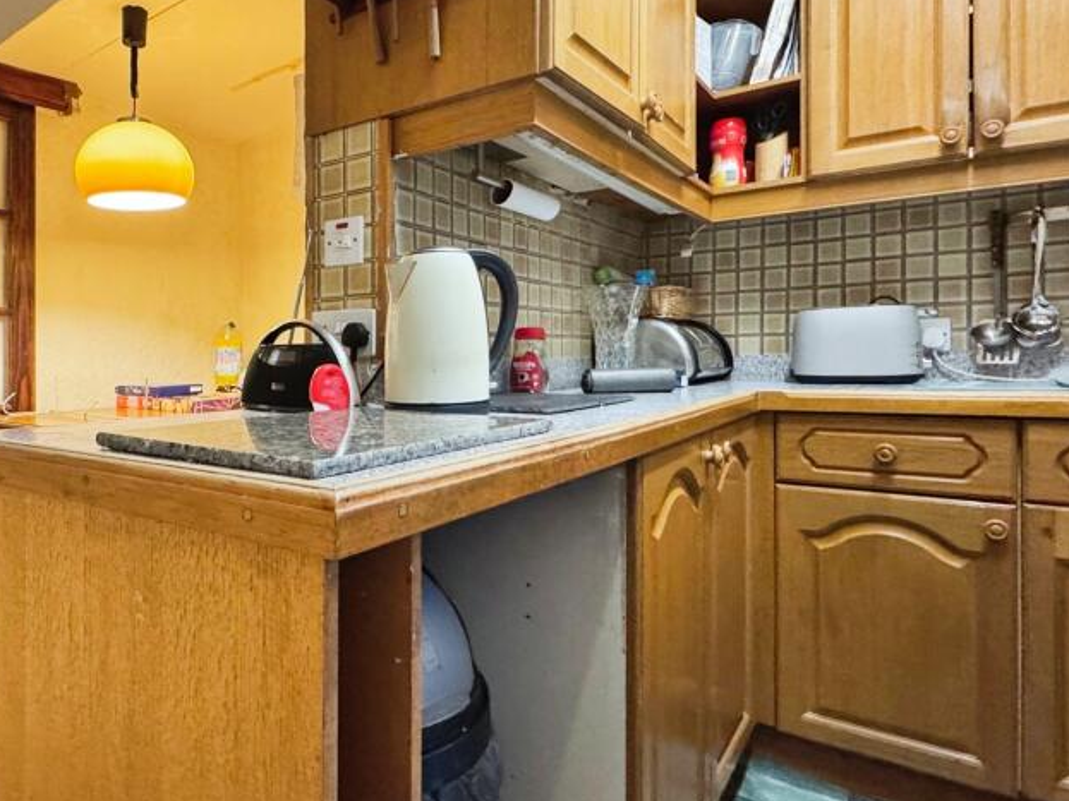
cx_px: 362
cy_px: 369
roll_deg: +0.3
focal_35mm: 23
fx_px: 710
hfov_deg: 71.9
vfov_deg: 58.8
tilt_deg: -2.5
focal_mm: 2.22
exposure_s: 1/50
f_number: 2.2
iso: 640
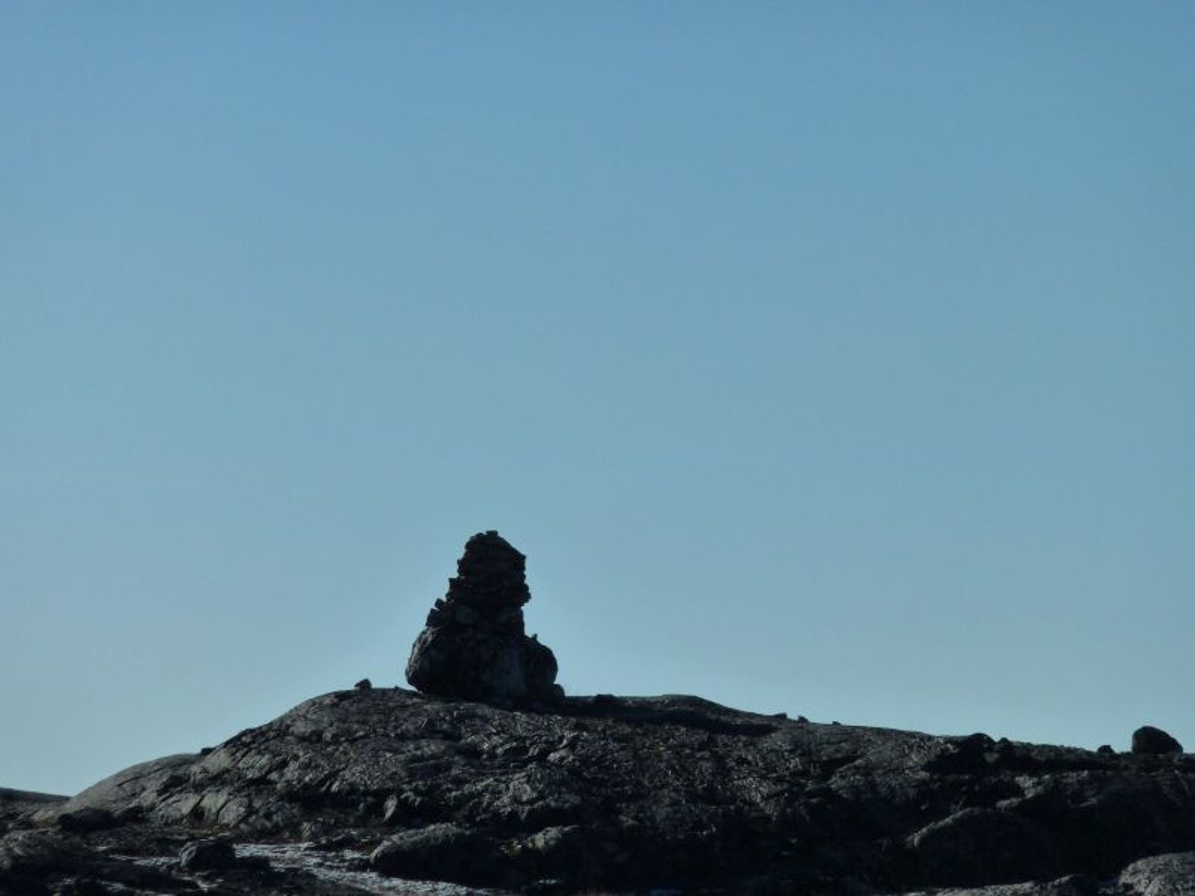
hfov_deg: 6.6
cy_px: 448
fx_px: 10356
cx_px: 598
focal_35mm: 300
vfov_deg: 5.0
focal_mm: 49.2
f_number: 6.3
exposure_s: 1/1000
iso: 125
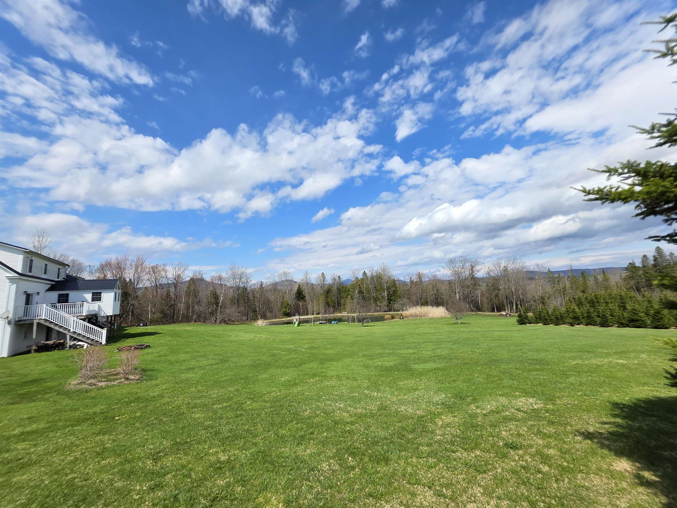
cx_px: 338
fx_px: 254
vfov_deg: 89.9
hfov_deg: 106.2
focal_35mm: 13
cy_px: 254
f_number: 1.9
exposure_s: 1/2021
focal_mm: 2.2
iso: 40
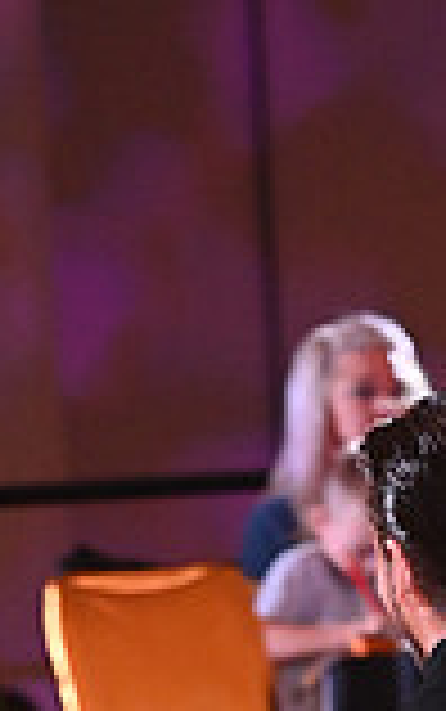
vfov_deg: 4.1
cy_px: 1269
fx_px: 9784
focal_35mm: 504
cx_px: 286
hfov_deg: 2.6
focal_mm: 135
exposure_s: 1/400
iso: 5000
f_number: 5
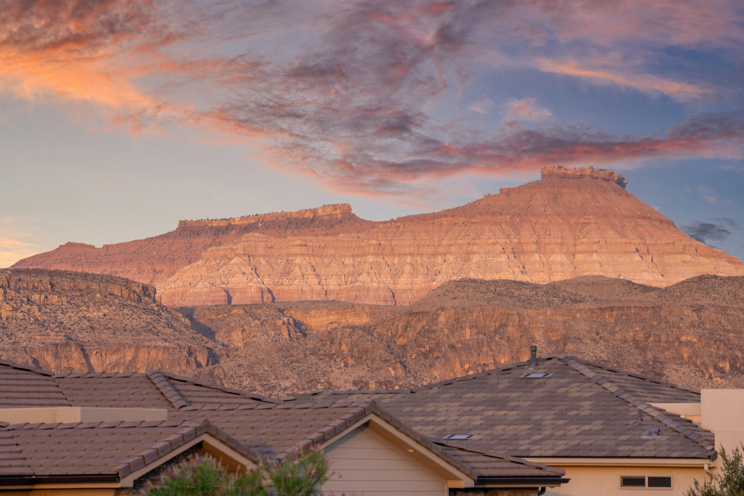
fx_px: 4484
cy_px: 236
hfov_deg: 9.5
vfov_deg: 6.3
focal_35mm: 217
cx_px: 394
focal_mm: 194
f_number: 9
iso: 250
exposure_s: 1/1000
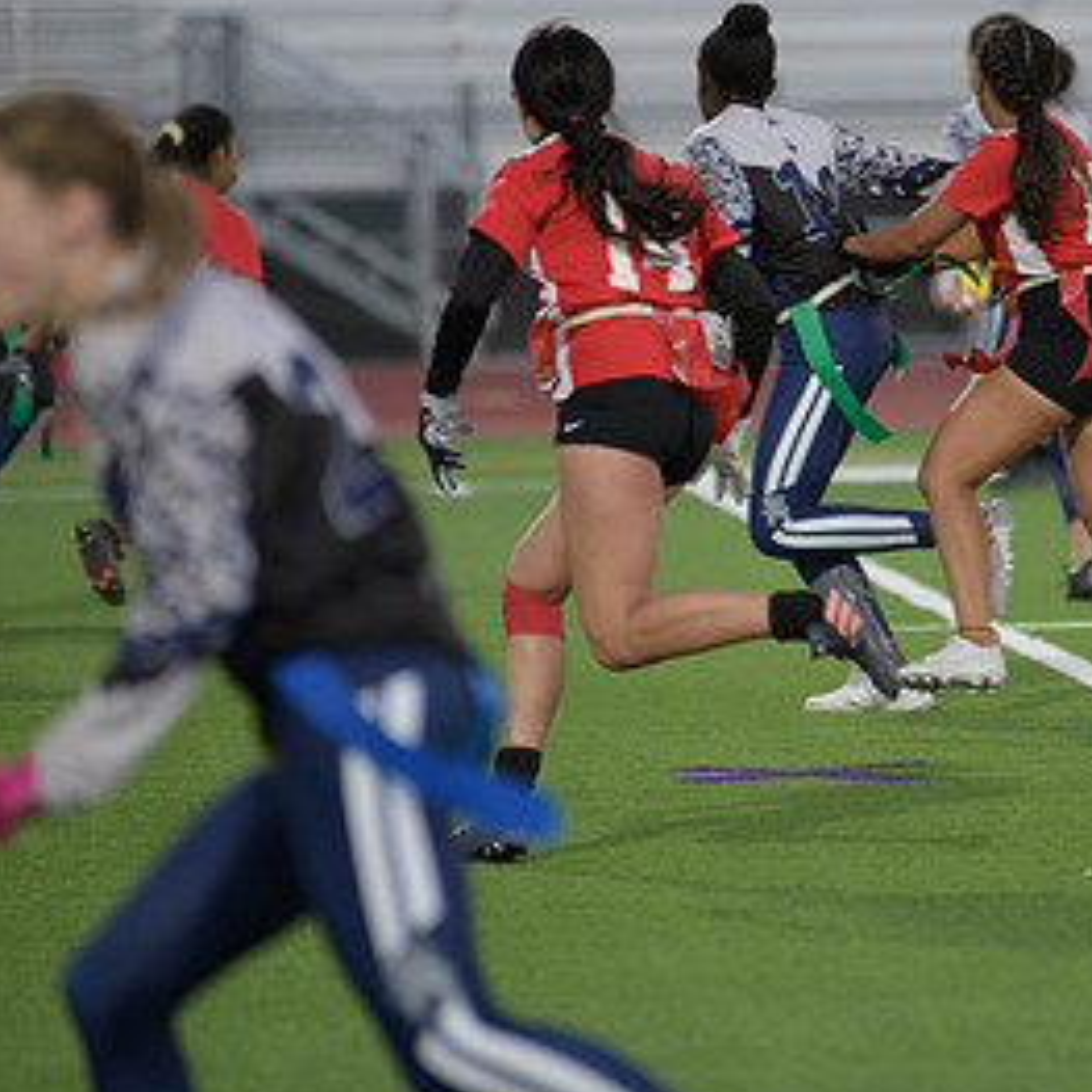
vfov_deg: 4.7
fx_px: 13384
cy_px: 359
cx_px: 855
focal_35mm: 375
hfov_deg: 4.7
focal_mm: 200
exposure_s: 1/640
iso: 1100
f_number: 2.8
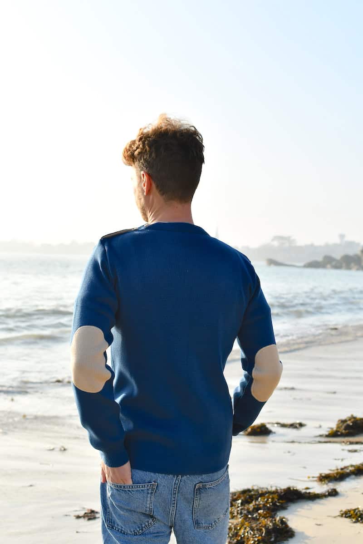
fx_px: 786
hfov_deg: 26.0
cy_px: 272
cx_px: 182
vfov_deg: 38.2
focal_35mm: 52
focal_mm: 35
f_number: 5.6
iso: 100
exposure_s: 1/400
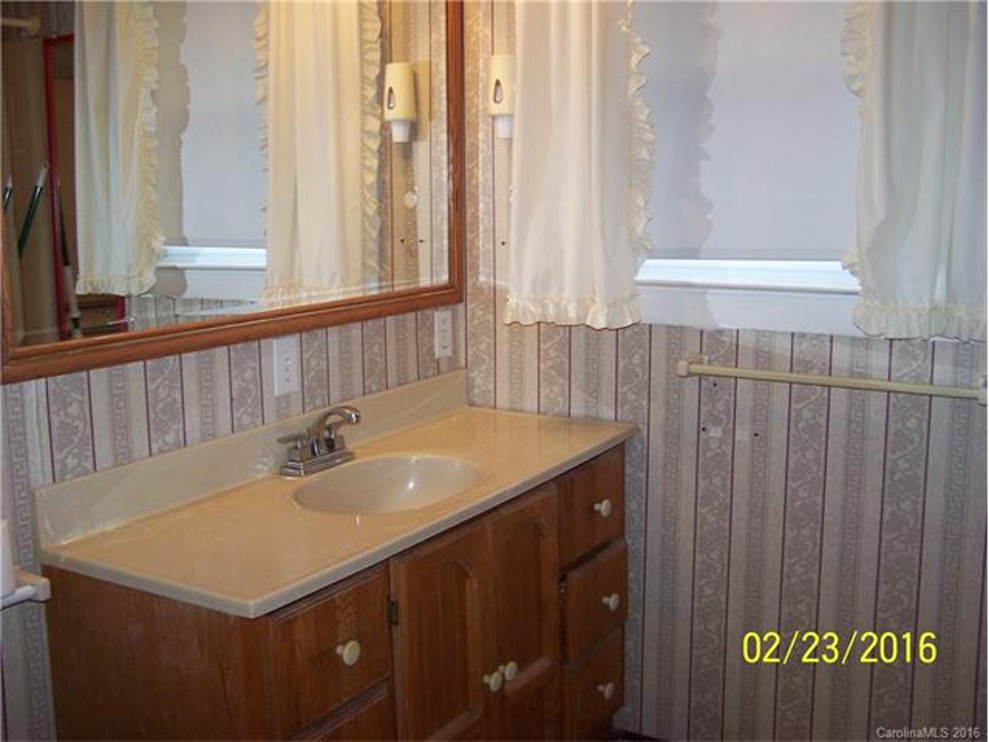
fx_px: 1086
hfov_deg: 49.0
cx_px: 494
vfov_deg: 37.7
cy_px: 371
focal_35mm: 38
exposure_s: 1/60
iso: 160
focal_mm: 6.3
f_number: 2.8
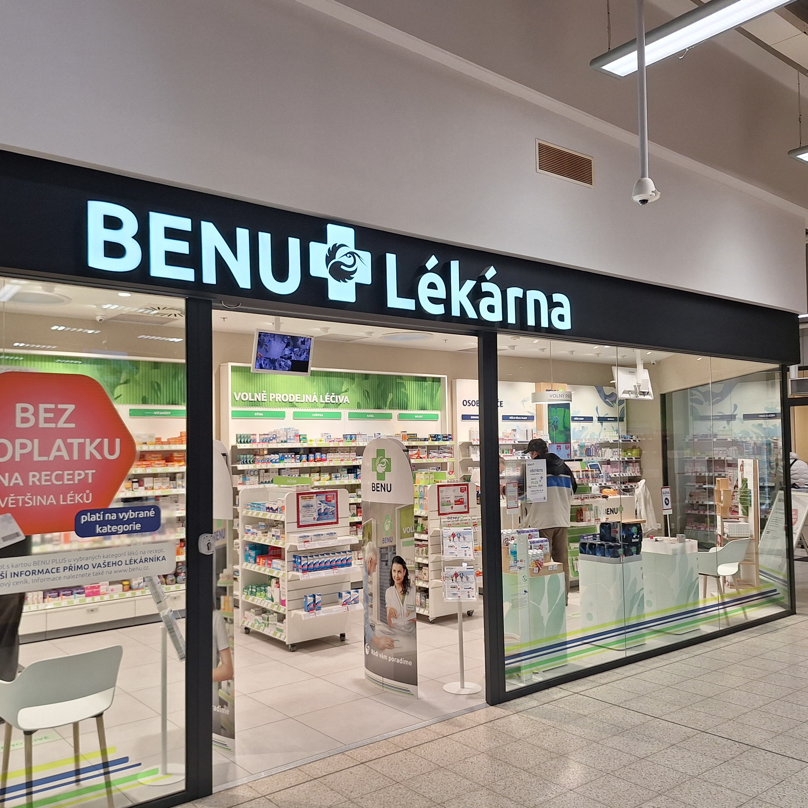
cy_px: 401
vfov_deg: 57.3
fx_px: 739
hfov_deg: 57.2
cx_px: 362
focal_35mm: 28
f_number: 1.8
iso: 40
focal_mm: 5.54
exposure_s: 1/107
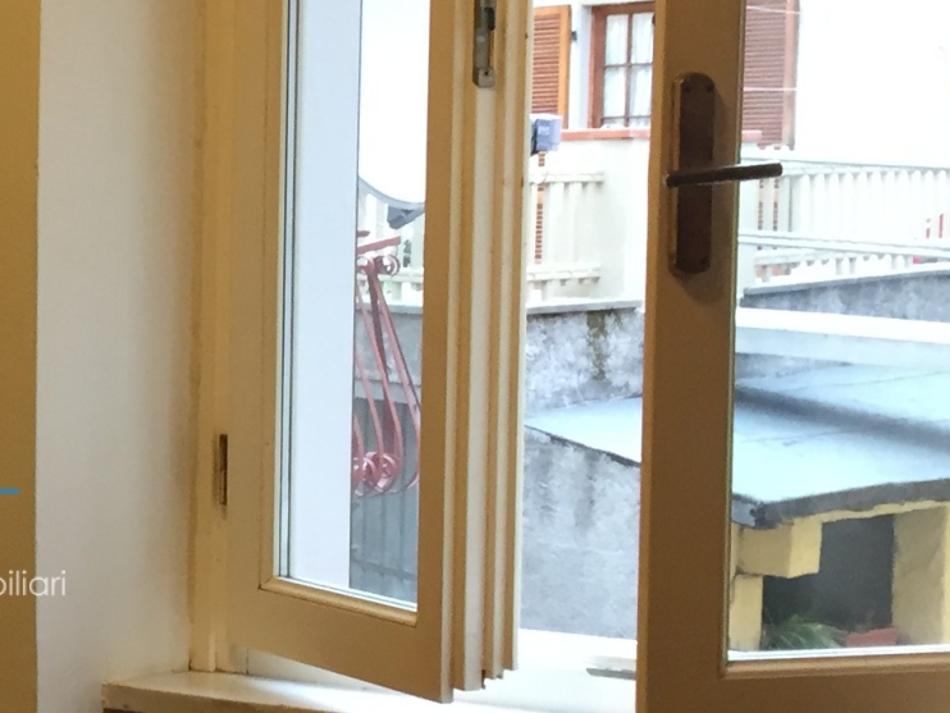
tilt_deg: -4.7
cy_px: 458
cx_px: -461
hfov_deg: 17.7
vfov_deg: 14.8
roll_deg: +0.7
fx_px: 2745
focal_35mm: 100
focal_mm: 4.15
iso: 100
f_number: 2.2
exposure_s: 1/33
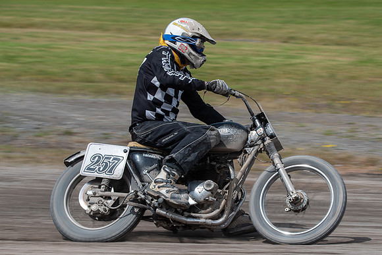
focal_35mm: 191
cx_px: 230
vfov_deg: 7.2
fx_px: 2031
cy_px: 140
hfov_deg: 10.7
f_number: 8
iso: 100
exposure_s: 1/320
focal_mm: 155
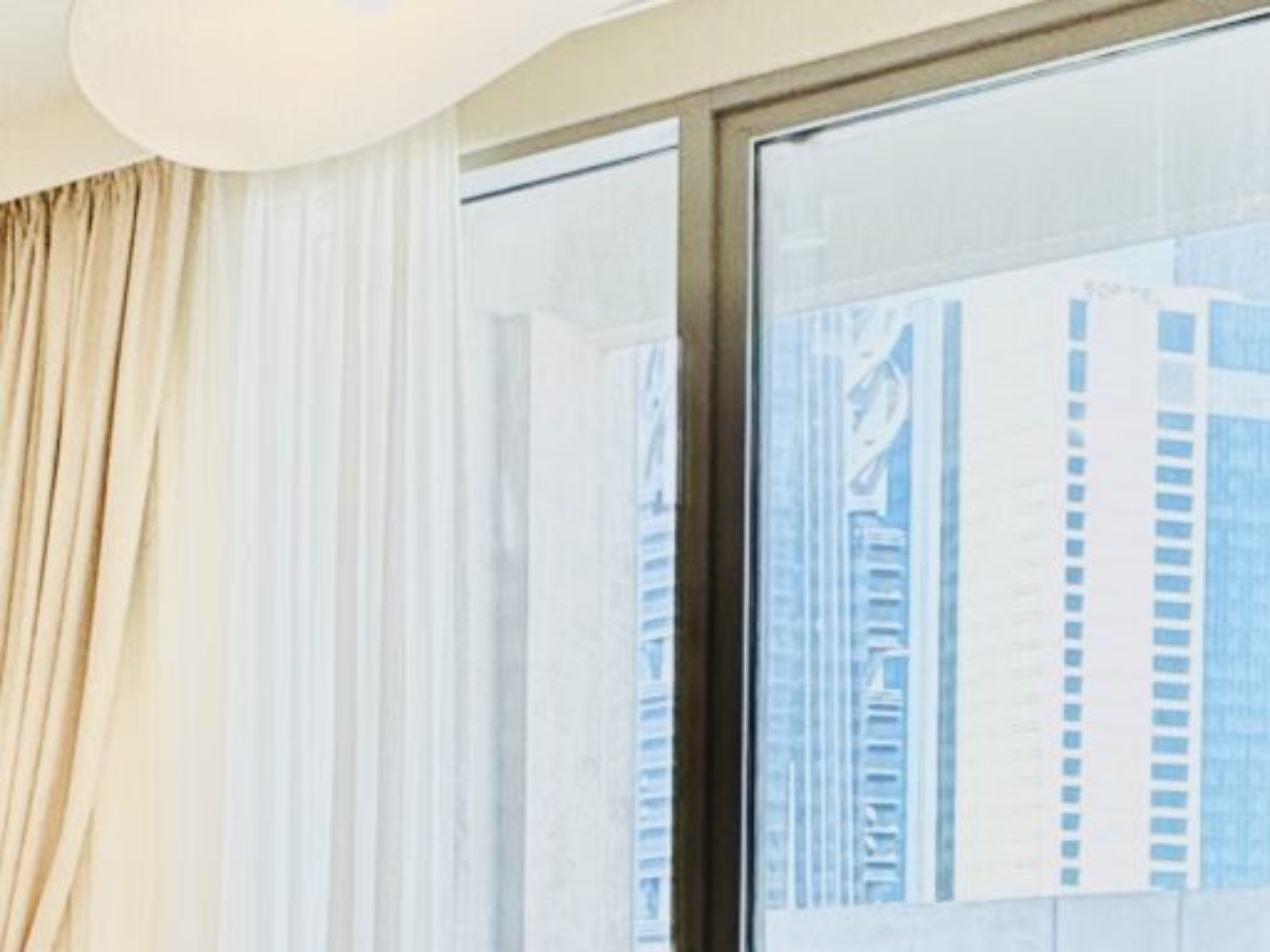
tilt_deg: -2.2
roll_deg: -0.5
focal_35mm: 70
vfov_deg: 19.8
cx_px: -595
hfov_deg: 22.9
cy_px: 1138
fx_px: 2568
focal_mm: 2.22
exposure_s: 1/100
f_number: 2.2
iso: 160
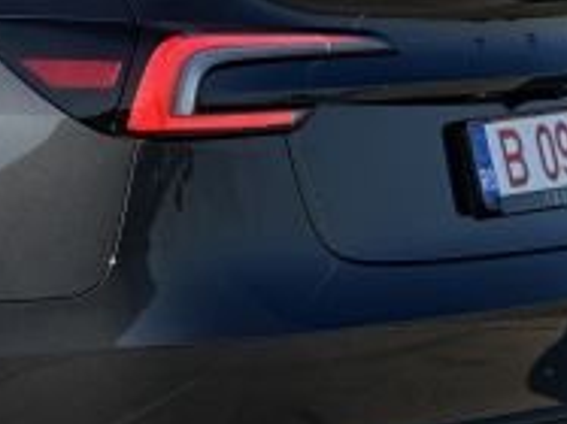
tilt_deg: -4.7
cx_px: -614
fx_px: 7202
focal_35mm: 440
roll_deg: +0.5
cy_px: 309
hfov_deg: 4.4
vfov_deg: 3.4
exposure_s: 1/161
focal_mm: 9
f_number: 2.8
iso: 25
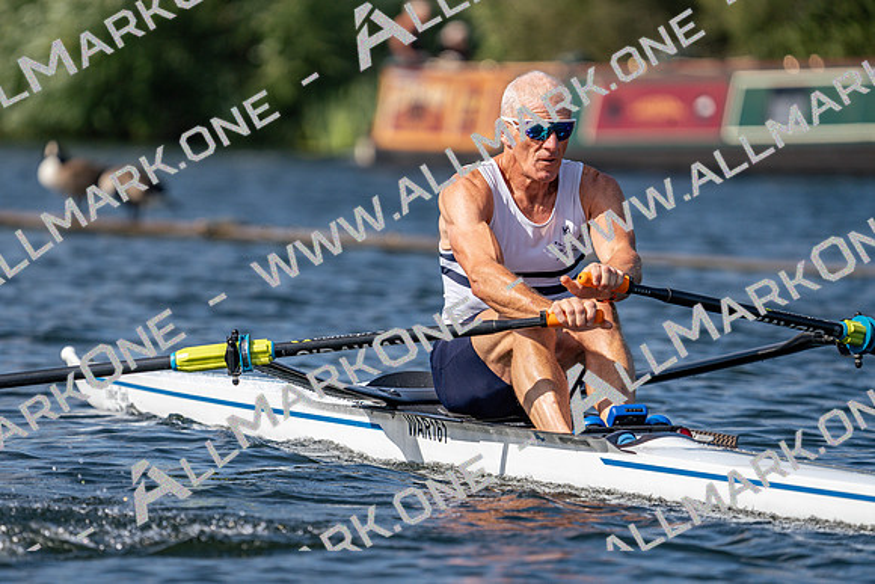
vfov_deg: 3.4
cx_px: 438
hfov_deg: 5.2
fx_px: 9724
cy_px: 292
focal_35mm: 400
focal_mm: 400
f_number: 6.3
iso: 160
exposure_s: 1/1600
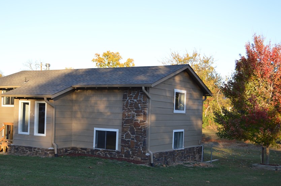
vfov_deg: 28.5
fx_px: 366
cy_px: 104
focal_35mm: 47
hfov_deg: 41.6
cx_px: 102
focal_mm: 24
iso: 100
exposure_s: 1/160
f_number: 4
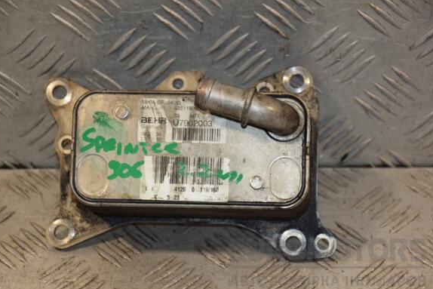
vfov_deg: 9.7
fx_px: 1696
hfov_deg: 14.5
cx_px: 215
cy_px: 149
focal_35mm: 141
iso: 800
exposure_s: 1/200
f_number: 5.6
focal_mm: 90
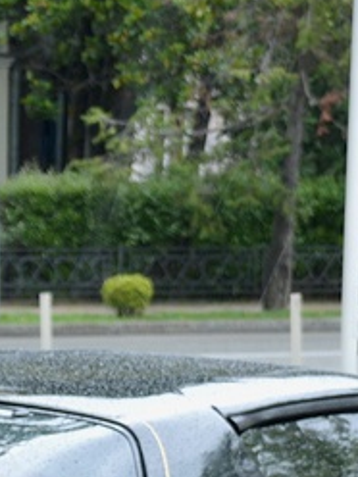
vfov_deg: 8.7
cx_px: -112
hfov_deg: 6.6
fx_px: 3075
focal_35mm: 223
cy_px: 657
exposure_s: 1/100
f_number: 5
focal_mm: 32
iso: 400
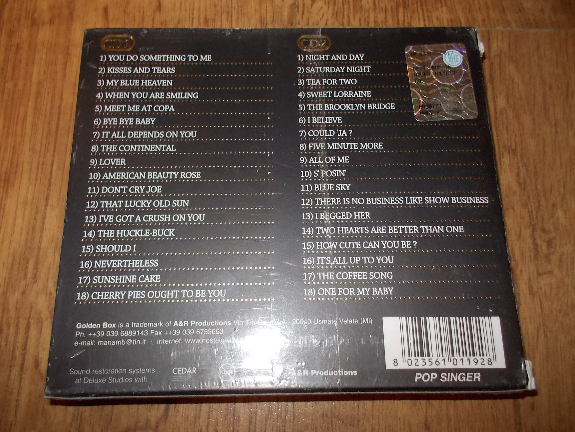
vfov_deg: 48.2
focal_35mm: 29
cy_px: 216
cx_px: 288
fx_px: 482
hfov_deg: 61.7
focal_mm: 4.1
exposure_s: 1/30
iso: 200
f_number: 3.3
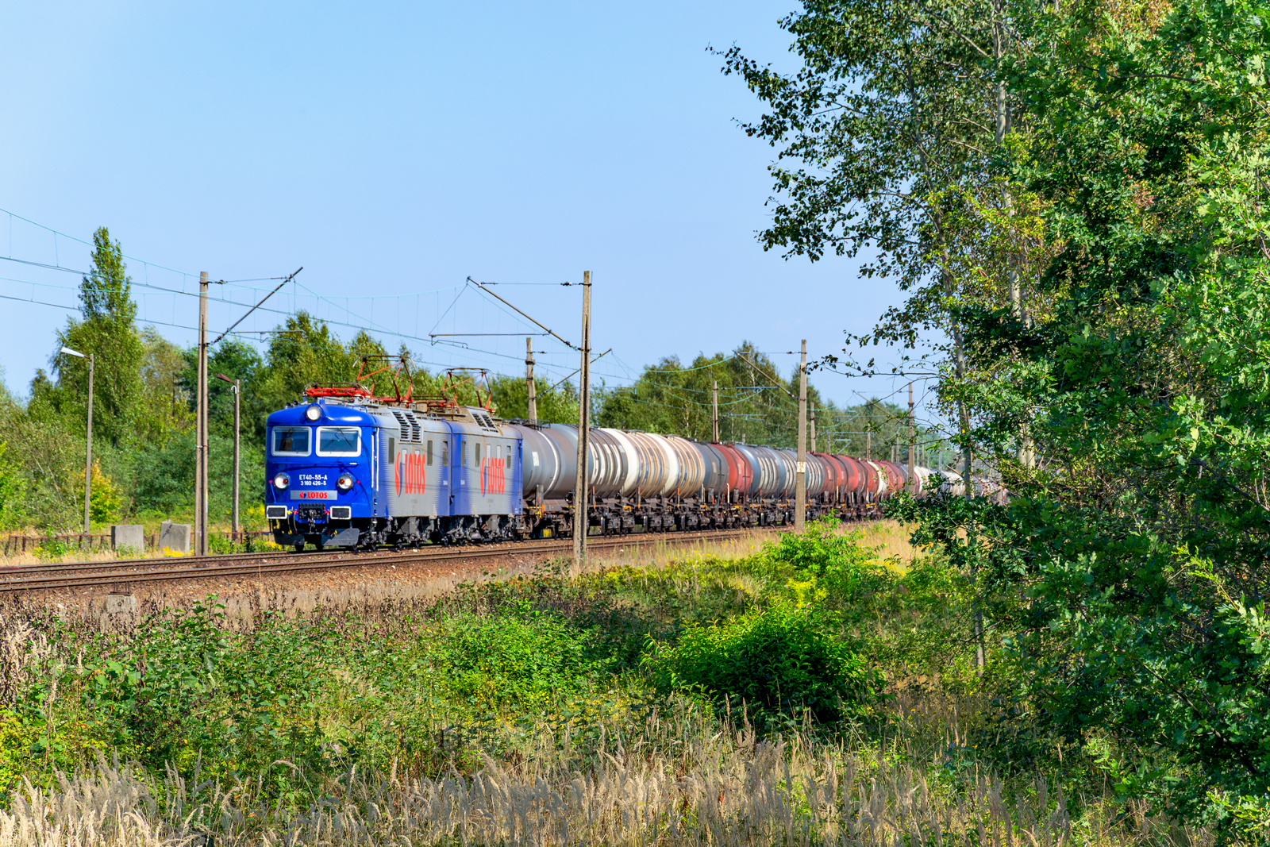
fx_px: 5186
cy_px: 424
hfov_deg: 14.0
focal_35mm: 147
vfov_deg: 9.3
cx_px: 635
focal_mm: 98
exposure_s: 1/400
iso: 200
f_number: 8
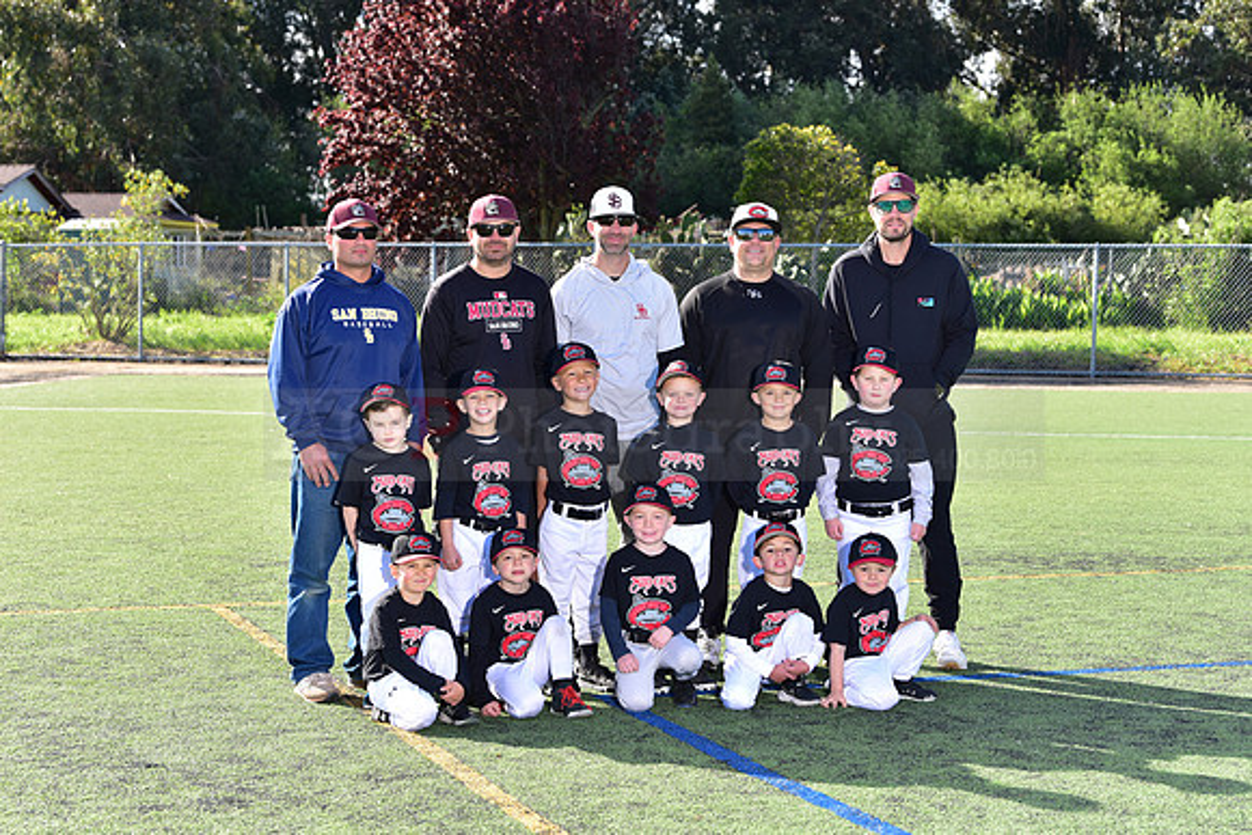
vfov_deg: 19.5
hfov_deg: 28.8
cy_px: 418
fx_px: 2435
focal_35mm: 70
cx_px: 626
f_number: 5.6
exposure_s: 1/125
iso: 80
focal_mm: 70
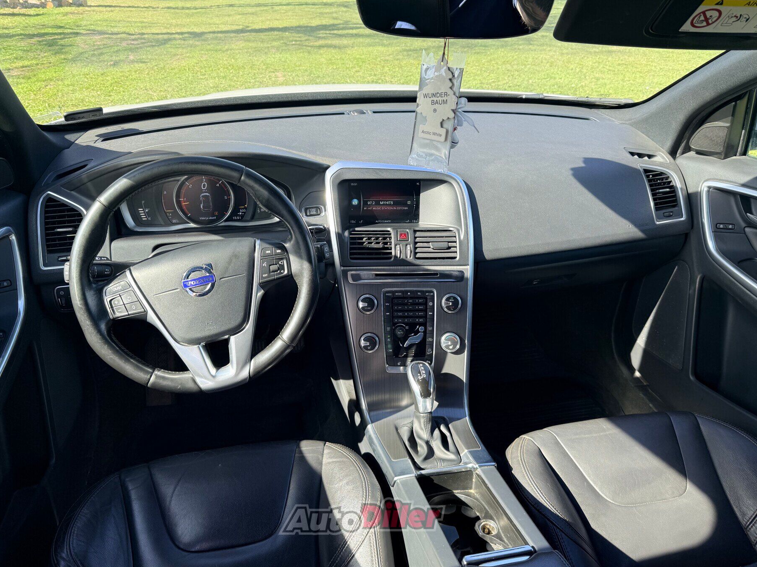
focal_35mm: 26
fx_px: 569
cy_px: 270
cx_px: 362
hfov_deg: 67.3
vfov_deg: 53.0
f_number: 1.78
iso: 80
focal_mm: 6.76
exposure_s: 1/481
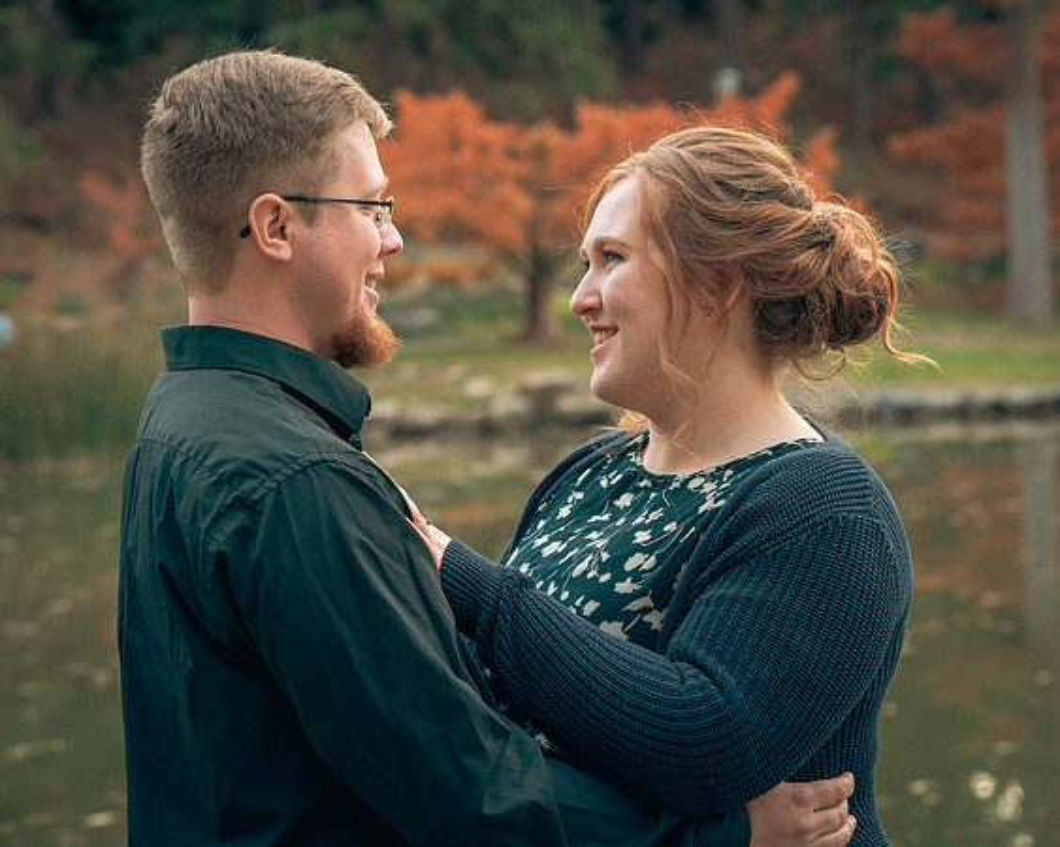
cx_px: 544
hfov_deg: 19.1
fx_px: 3142
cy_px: 404
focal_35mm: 100
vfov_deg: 15.4
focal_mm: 85
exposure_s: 1/60
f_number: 5
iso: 50
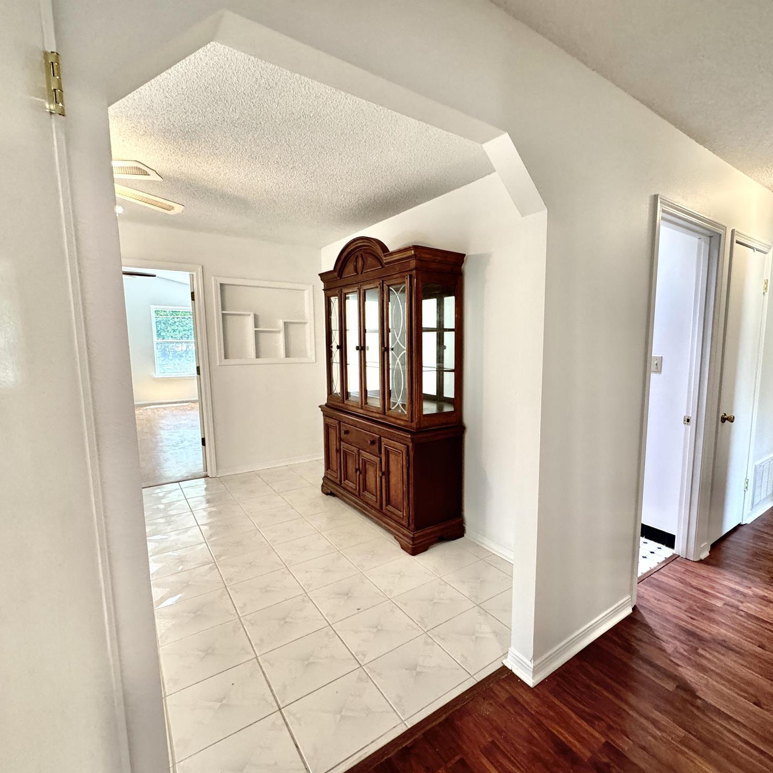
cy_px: 393
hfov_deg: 83.2
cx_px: 454
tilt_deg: -6.6
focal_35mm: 17
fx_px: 429
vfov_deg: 84.0
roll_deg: +0.7
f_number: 2.2
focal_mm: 2.22
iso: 320
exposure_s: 1/120
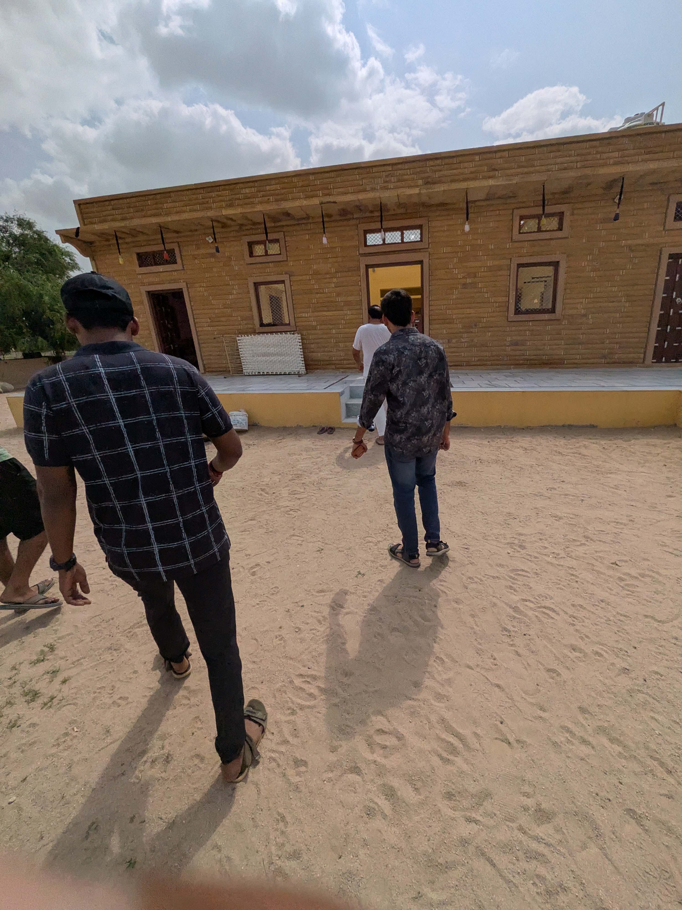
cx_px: 341
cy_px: 455
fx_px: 368
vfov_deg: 102.1
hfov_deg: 85.7
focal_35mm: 14
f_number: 2.2
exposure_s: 1/13699
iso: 57
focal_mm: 1.83
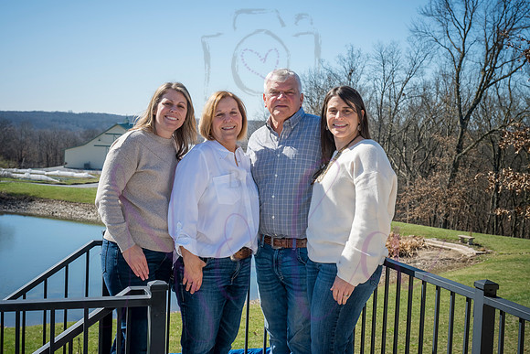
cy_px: 177
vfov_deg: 27.5
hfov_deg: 40.3
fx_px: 722
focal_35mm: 49
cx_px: 265
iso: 400
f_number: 10
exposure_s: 1/640
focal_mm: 49
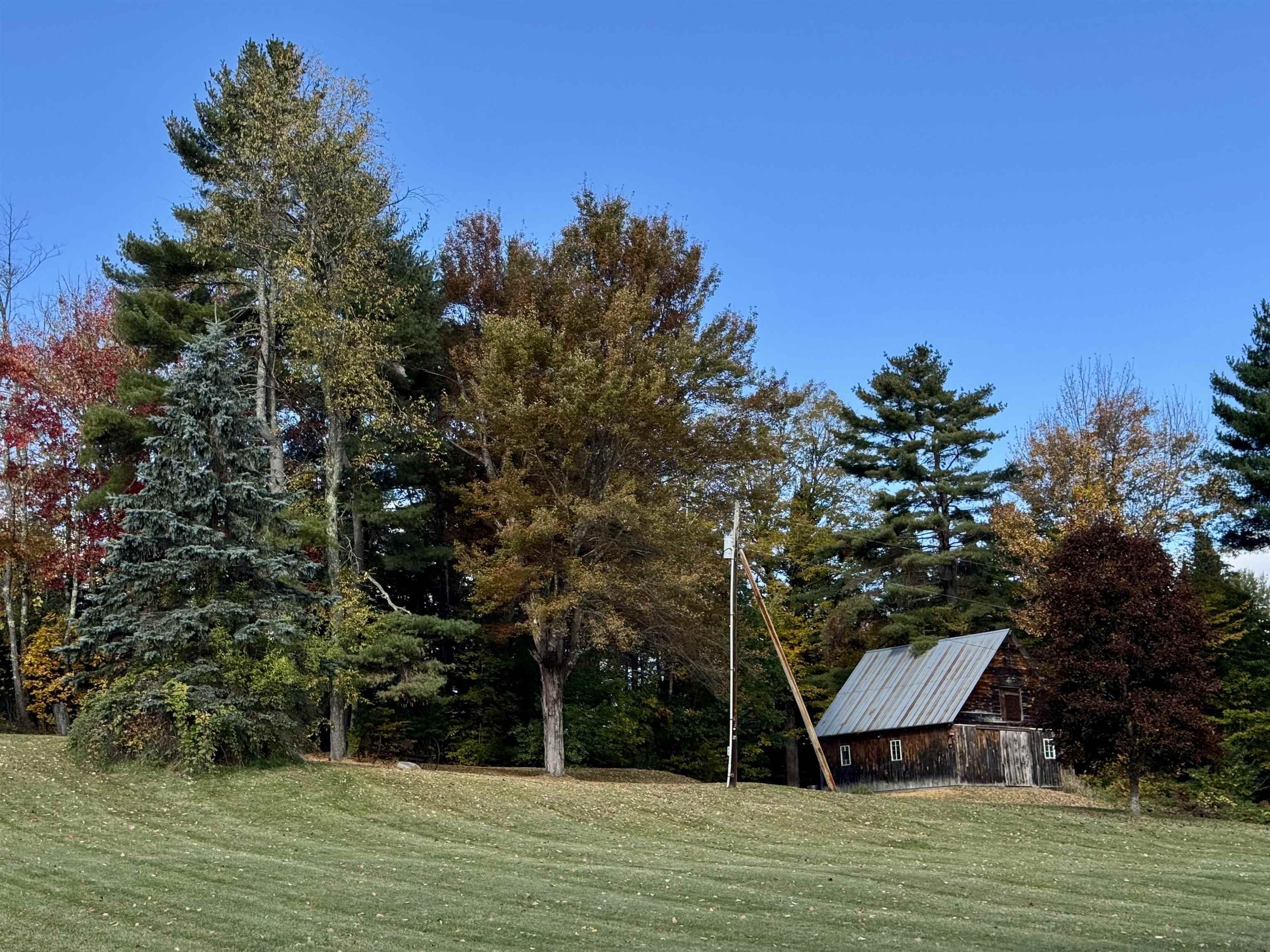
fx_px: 1761
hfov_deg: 39.7
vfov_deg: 30.3
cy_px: 476
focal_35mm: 48
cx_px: 635
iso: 64
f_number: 1.78
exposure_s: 1/4049
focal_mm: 6.76
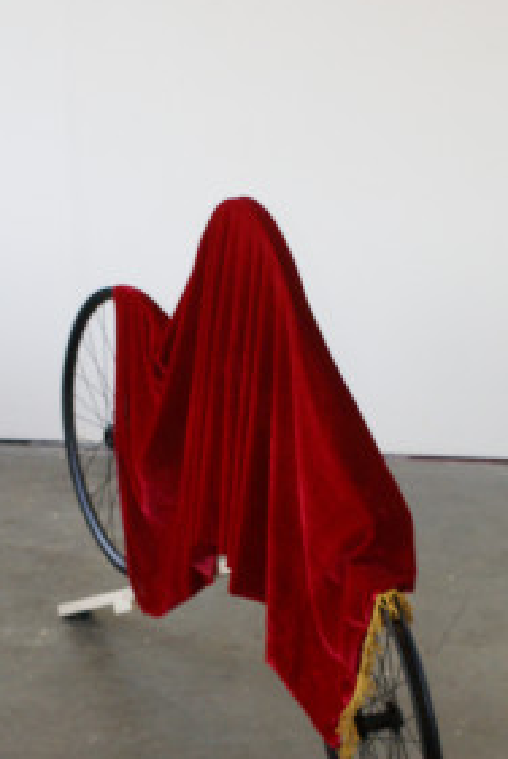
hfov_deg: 15.8
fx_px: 1833
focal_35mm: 87
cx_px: 258
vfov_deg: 23.2
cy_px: 547
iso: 400
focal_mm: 35
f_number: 5.6
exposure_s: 1/60
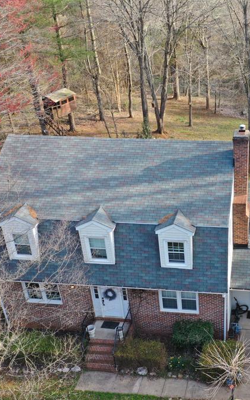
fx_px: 469
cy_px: 200
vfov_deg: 46.2
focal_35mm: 43
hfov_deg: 28.6
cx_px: 227
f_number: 4
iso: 100
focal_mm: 10.26
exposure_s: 1/100
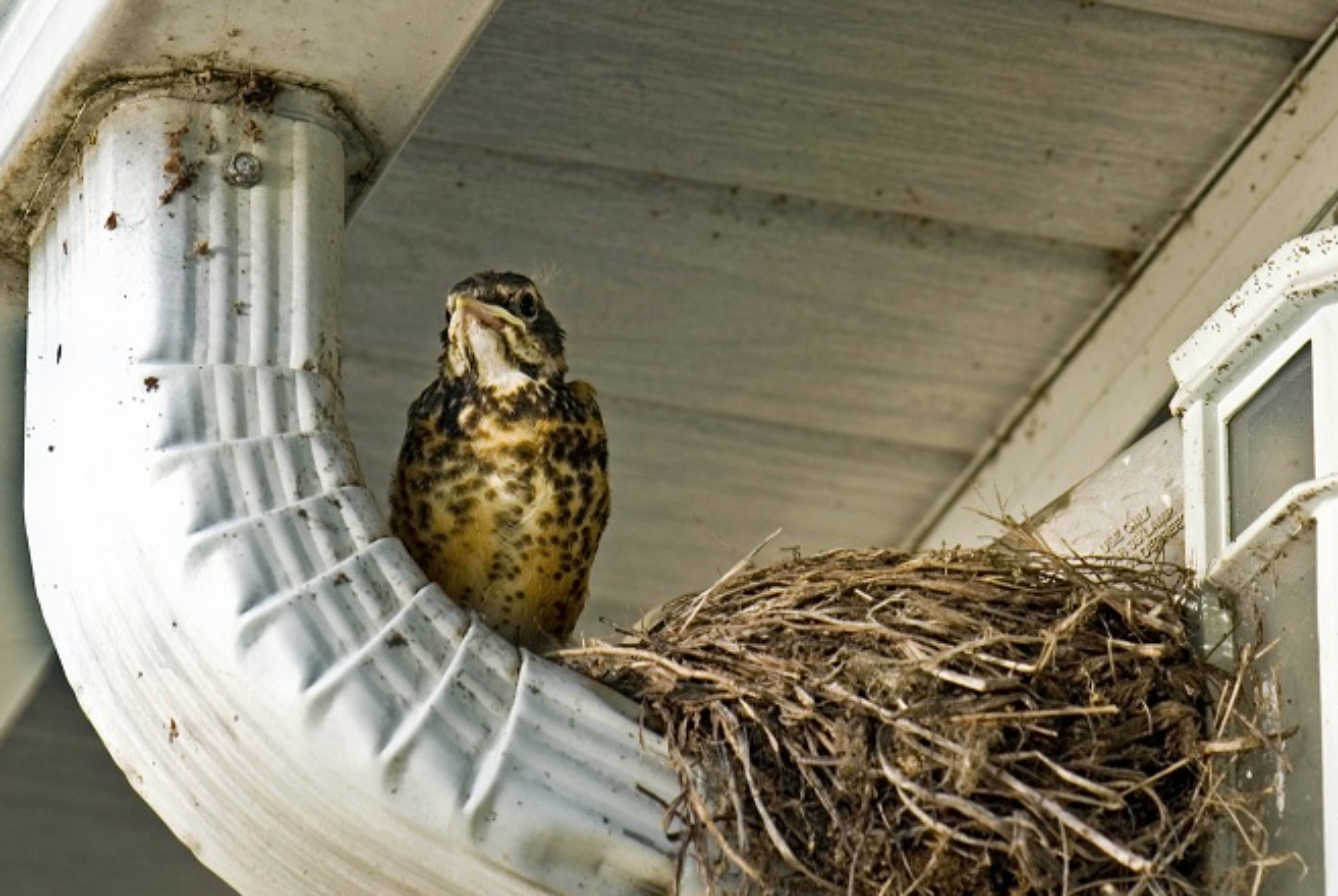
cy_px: 368
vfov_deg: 13.1
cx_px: 672
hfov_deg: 19.4
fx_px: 3908
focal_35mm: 105
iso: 100
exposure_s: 1/320
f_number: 9
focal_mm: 46
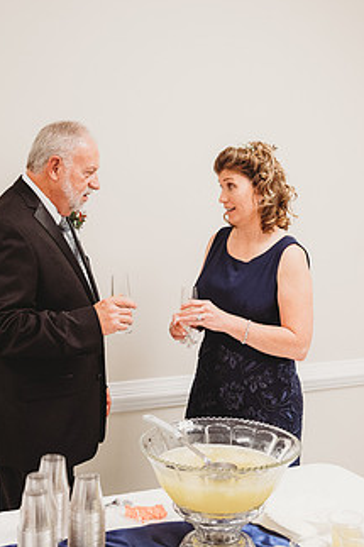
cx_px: 151
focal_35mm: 53
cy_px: 240
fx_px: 805
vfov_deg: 37.5
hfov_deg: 25.5
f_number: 4
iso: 4000
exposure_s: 1/200
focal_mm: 38
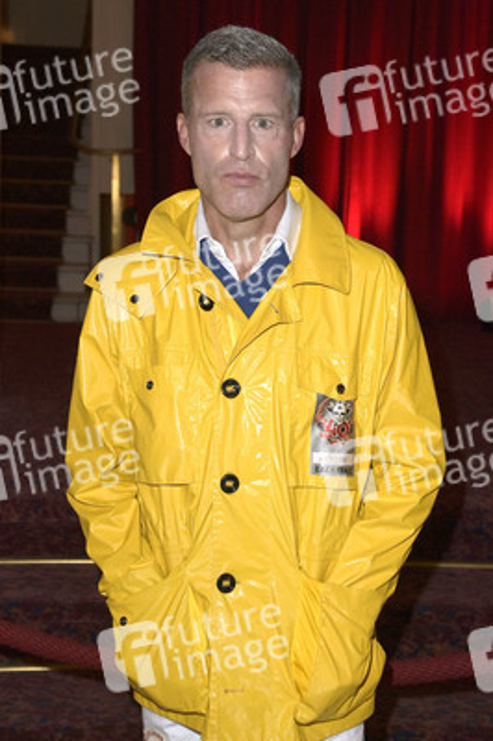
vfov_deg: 41.1
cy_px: 370
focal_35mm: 48
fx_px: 988
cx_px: 246
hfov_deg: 28.0
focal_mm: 48
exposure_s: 1/250
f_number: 5.6
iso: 1000
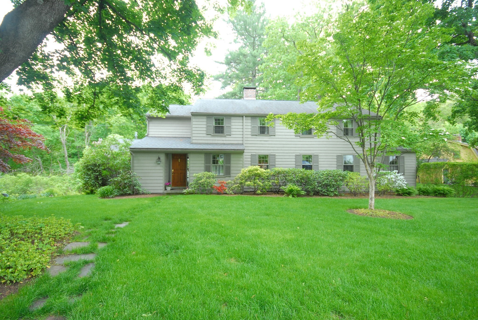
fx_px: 219
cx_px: 239
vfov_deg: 72.2
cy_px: 160
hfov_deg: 94.9
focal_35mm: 16
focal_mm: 11
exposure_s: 1/60
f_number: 5.6
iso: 500
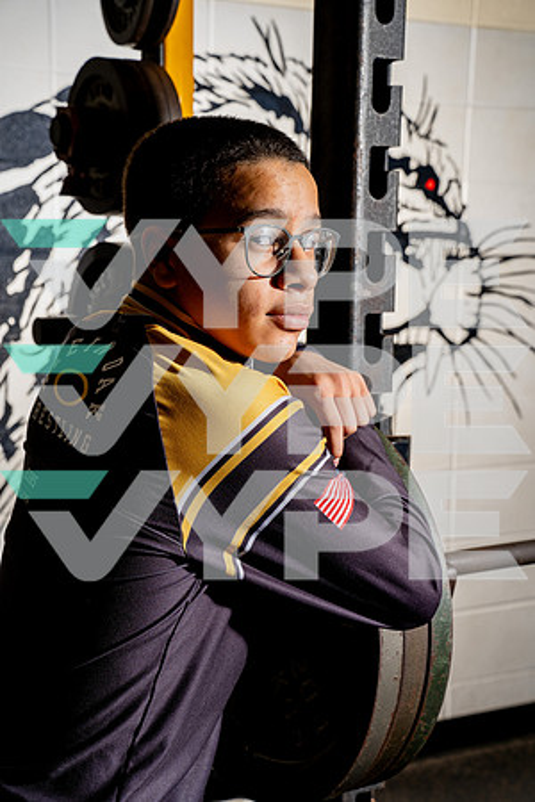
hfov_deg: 21.2
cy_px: 401
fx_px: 1427
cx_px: 268
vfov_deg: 31.4
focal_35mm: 64
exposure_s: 1/200
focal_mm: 64
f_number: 8
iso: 100
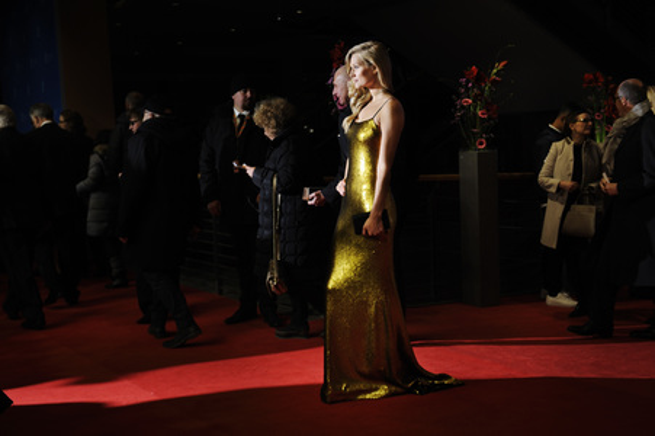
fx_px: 873
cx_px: 328
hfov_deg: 41.1
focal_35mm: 48
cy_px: 218
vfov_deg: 28.0
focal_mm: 48
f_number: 3.2
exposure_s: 1/320
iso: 400
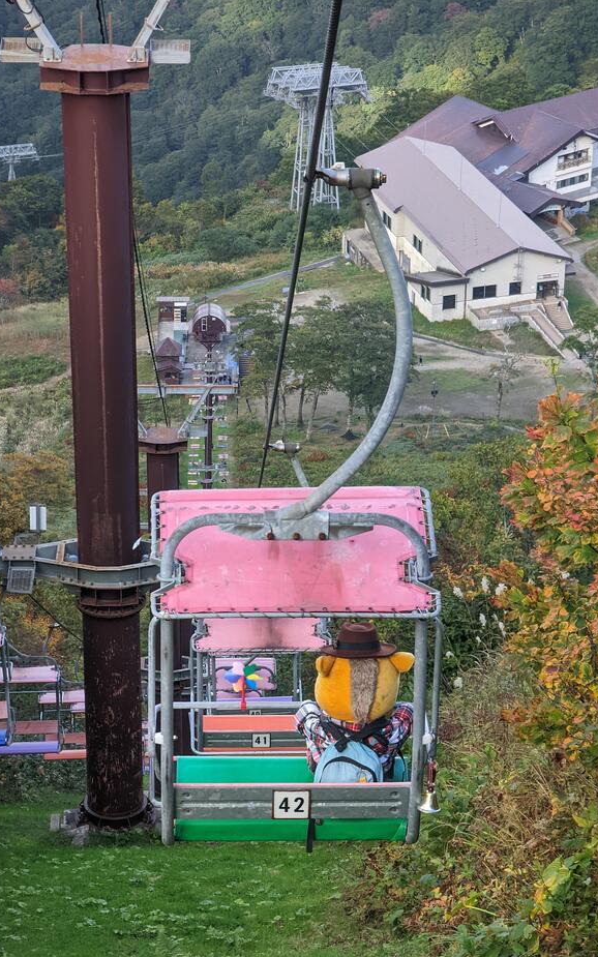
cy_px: 479
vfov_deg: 18.8
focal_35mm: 111
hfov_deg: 11.8
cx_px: 302
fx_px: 2895
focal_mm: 19
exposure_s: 1/439
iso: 194
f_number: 3.5
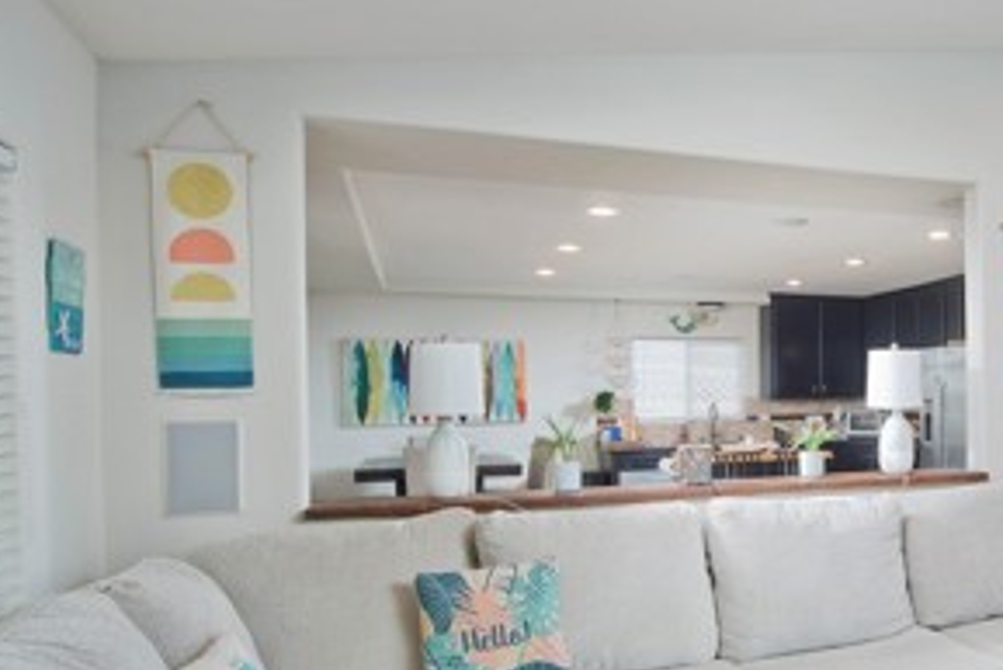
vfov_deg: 42.3
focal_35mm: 31
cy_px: 377
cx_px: 809
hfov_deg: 55.8
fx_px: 864
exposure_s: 1/100
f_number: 5.6
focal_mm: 14
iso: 400
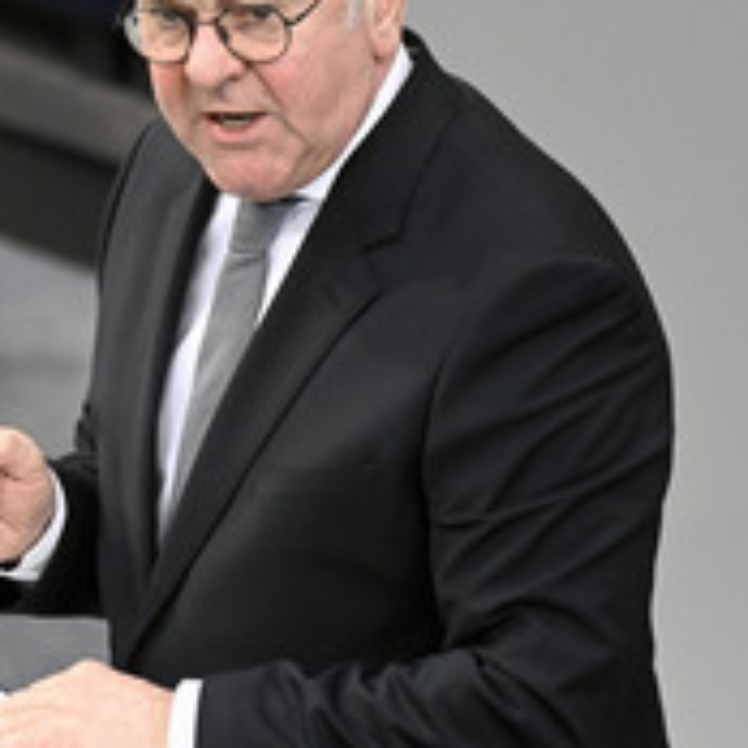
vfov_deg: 2.0
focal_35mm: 857
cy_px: 254
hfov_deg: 2.0
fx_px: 20951
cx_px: 148
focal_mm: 390
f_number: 5.6
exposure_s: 1/400
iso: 10000
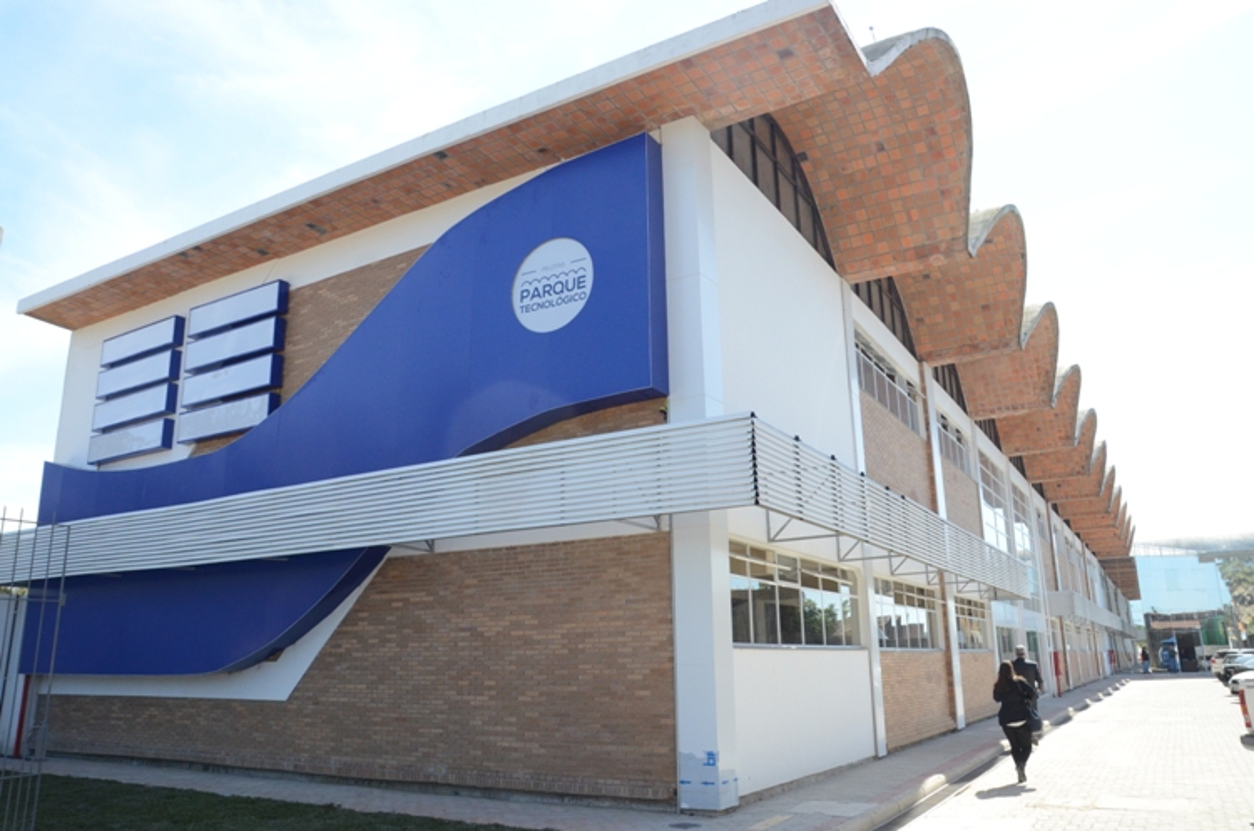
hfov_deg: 70.5
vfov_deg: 50.2
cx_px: 627
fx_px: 887
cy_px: 416
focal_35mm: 26
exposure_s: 1/1250
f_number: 6.3
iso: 1000
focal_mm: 17
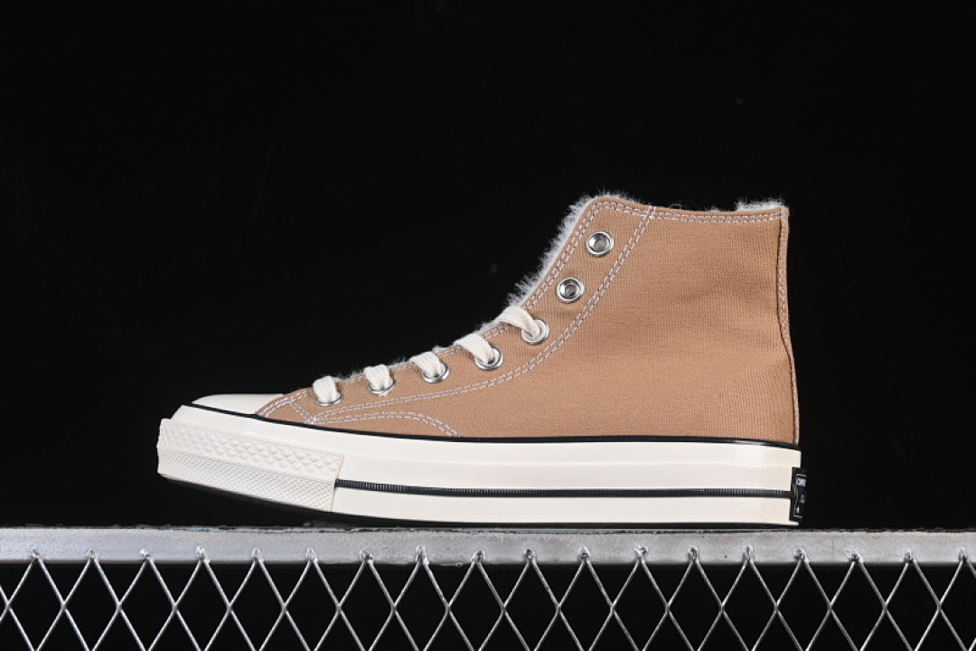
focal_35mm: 75
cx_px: 488
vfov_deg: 18.2
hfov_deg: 27.0
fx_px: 2033
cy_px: 326
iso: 160
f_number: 8
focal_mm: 50
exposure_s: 1/80
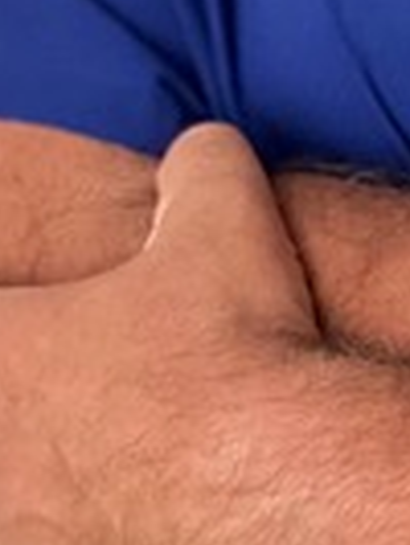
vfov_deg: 5.3
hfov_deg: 4.0
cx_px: 763
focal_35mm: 370
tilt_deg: -4.1
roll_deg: +1.2
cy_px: -418
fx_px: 5834
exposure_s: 1/40
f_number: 2.8
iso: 400
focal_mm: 9
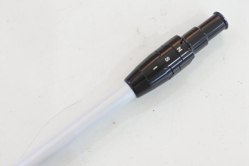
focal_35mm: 49
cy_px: 83
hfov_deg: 40.3
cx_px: 124
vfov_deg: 27.5
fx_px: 339
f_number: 2.8
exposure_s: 1/125
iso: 800
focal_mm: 18.5
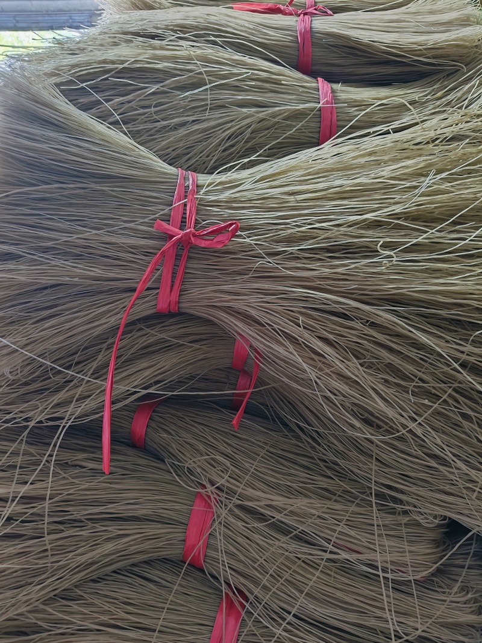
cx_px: 241
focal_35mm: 26
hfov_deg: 53.1
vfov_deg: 67.3
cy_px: 322
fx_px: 483
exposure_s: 1/25
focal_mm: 4.84
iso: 1600
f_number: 1.8
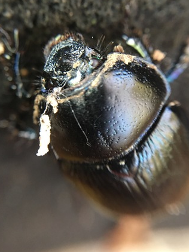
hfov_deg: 32.8
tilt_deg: -69.1
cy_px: 79
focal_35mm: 44
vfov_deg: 42.3
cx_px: 80
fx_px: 321
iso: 200
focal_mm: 4.15
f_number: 2.2
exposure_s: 1/25
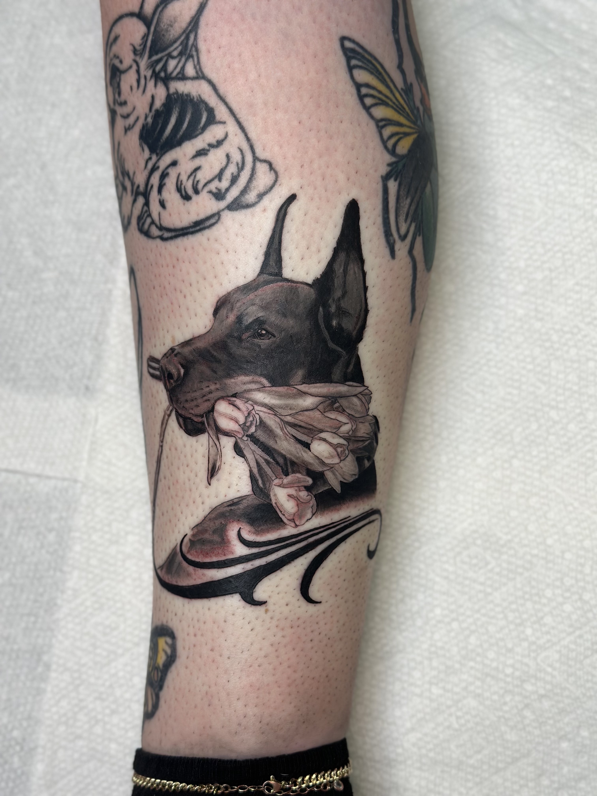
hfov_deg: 30.3
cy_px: 398
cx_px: 298
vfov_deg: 39.7
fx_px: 1104
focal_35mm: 48
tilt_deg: -77.6
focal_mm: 6.86
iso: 80
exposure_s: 1/120
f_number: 1.78
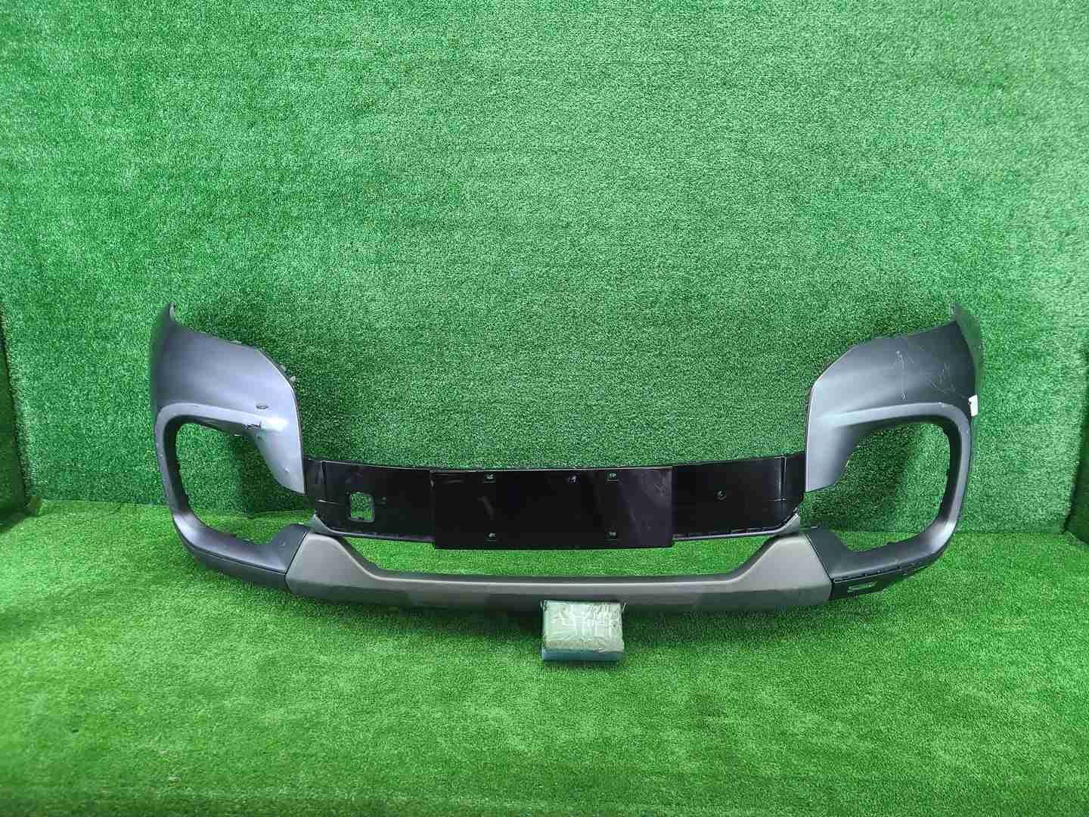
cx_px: 544
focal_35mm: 26
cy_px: 408
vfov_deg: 53.1
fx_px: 818
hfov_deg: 67.3
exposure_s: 1/50
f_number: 1.8
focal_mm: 5.4
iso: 225
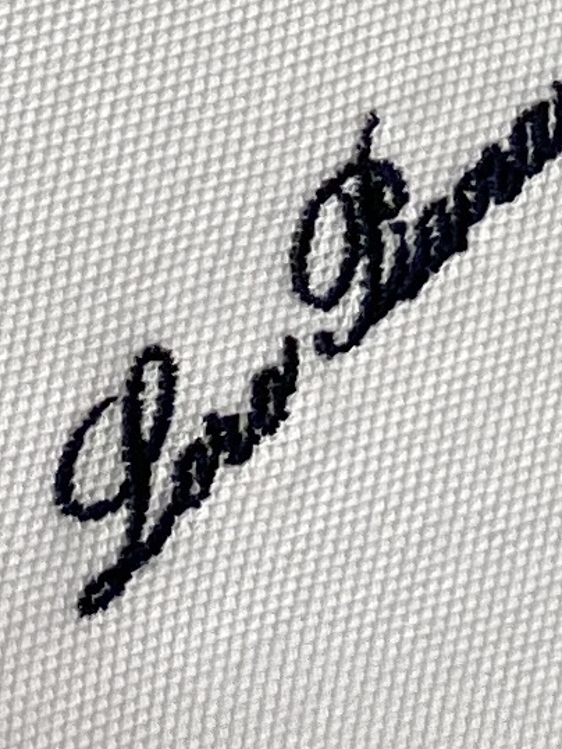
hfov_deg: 32.9
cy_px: 404
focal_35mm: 44
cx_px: 272
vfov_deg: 42.9
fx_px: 952
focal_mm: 4.25
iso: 50
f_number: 1.8
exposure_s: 1/122
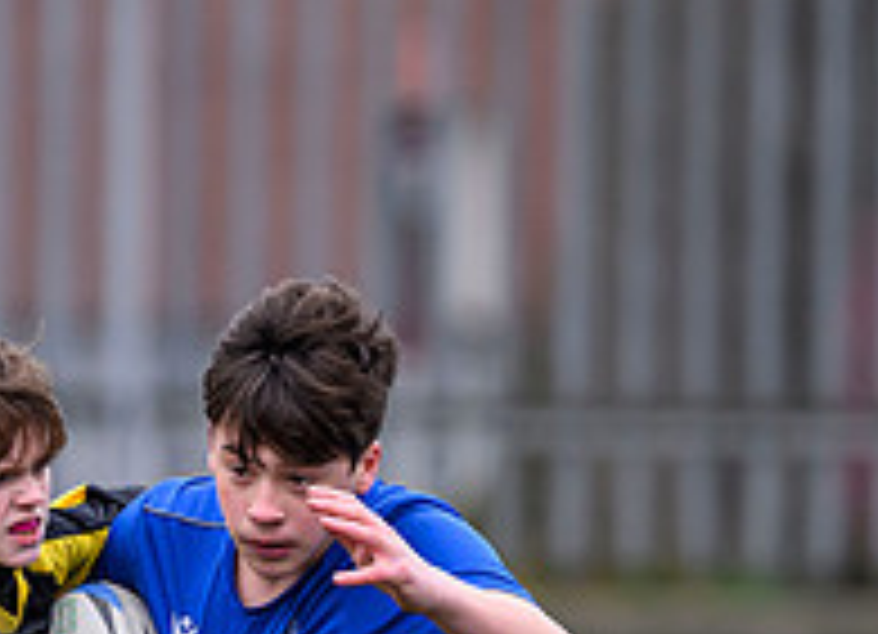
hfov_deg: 1.1
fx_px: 46574
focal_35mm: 1860
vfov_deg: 0.8
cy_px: 1137
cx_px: 276
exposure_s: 1/1600
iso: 500
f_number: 3.5
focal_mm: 400
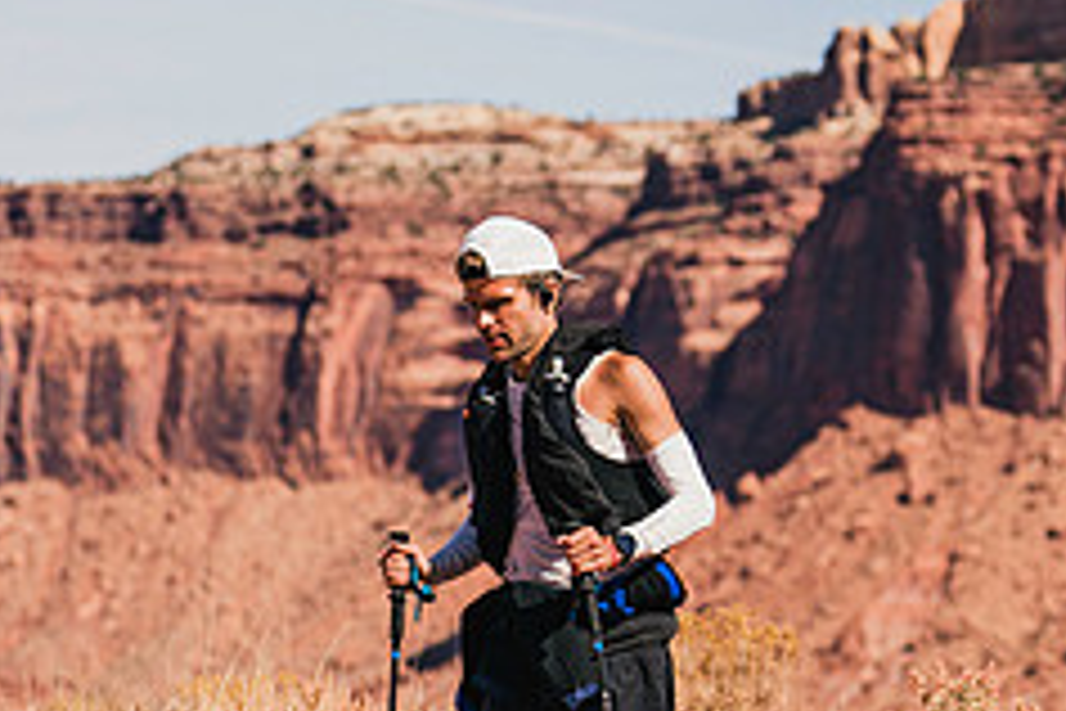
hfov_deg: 9.9
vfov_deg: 6.7
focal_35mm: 206
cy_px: 351
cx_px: 949
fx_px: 6099
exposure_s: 1/6400
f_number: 2.8
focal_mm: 70
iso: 160
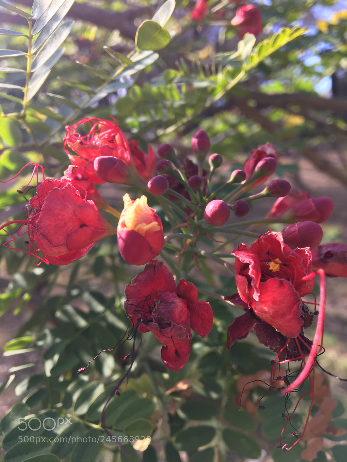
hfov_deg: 48.2
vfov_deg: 61.7
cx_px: 174
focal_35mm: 29
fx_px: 388
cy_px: 231
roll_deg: -0.4
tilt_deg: -12.2
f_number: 2.2
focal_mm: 4.15
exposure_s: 1/170
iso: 25
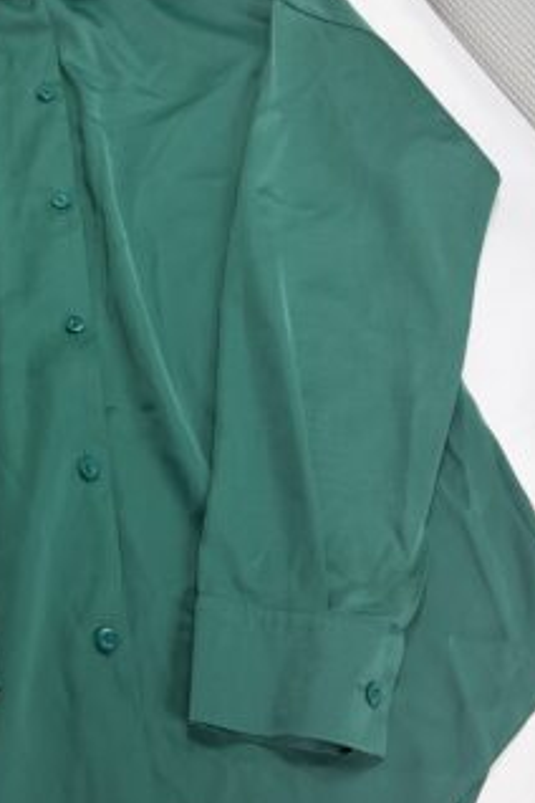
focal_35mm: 51
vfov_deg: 38.6
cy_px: 298
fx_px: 1137
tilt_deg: -58.2
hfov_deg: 25.9
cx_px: 88
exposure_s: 1/122
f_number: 1.6
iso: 32
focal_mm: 5.96
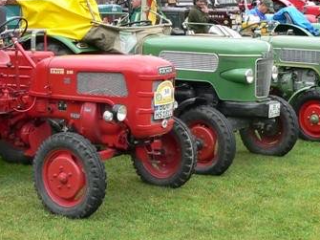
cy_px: 55
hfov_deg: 22.8
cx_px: 166
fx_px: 795
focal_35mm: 86
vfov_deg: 17.0
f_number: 4
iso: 80
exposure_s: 1/250
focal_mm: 6
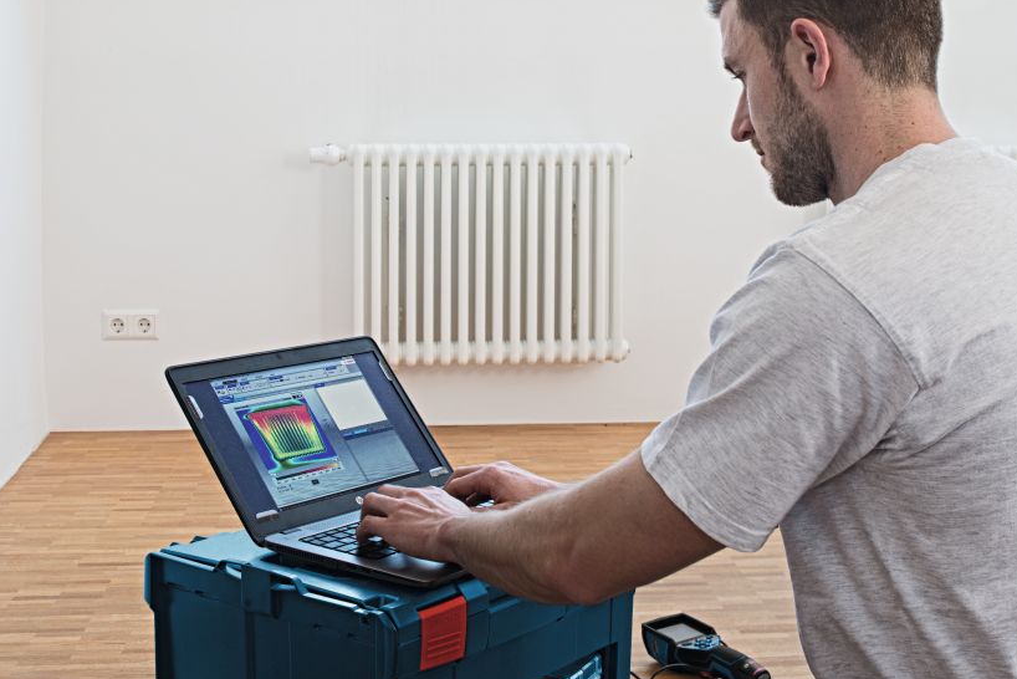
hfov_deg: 36.2
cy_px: 310
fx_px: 1554
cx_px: 502
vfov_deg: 24.6
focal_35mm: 55
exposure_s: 1/6
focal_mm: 45
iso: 320
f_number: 13
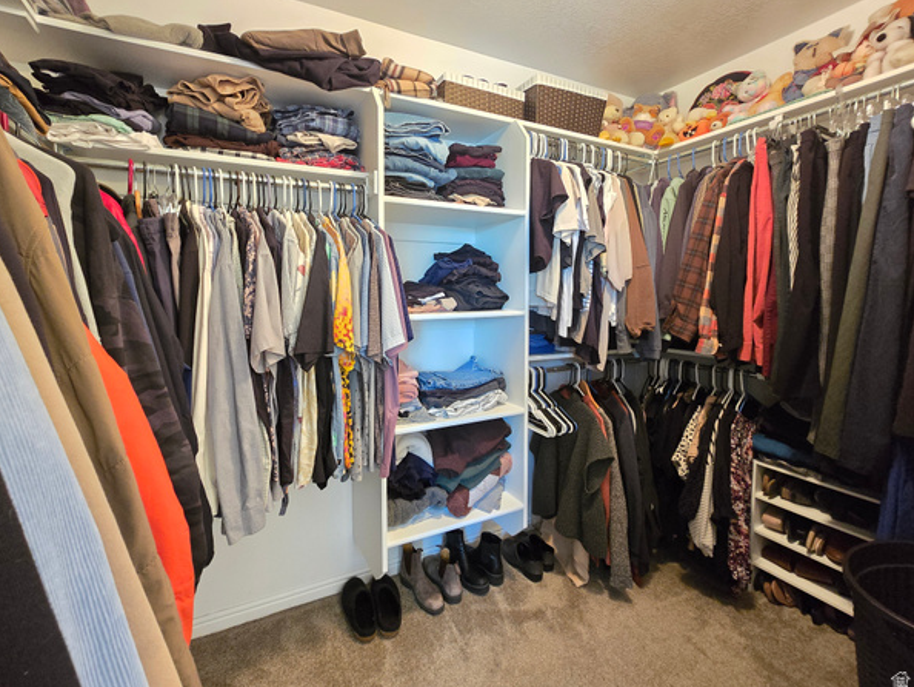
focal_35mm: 14
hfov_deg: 101.9
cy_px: 325
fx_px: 370
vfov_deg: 85.6
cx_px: 423
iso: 1250
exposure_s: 1/30
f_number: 2.2
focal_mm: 2.2
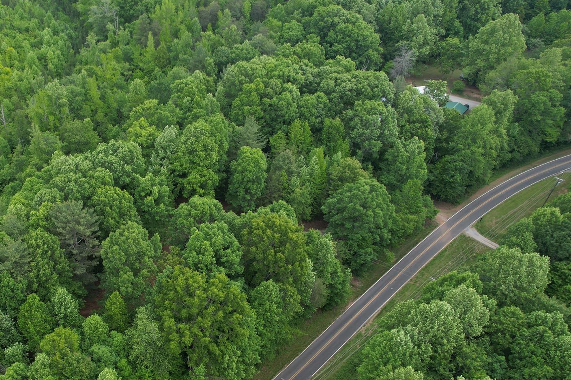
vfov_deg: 40.4
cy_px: 263
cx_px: 156
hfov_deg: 56.4
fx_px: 507
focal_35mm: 32
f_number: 2.8
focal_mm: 8.38
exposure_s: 1/500
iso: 100
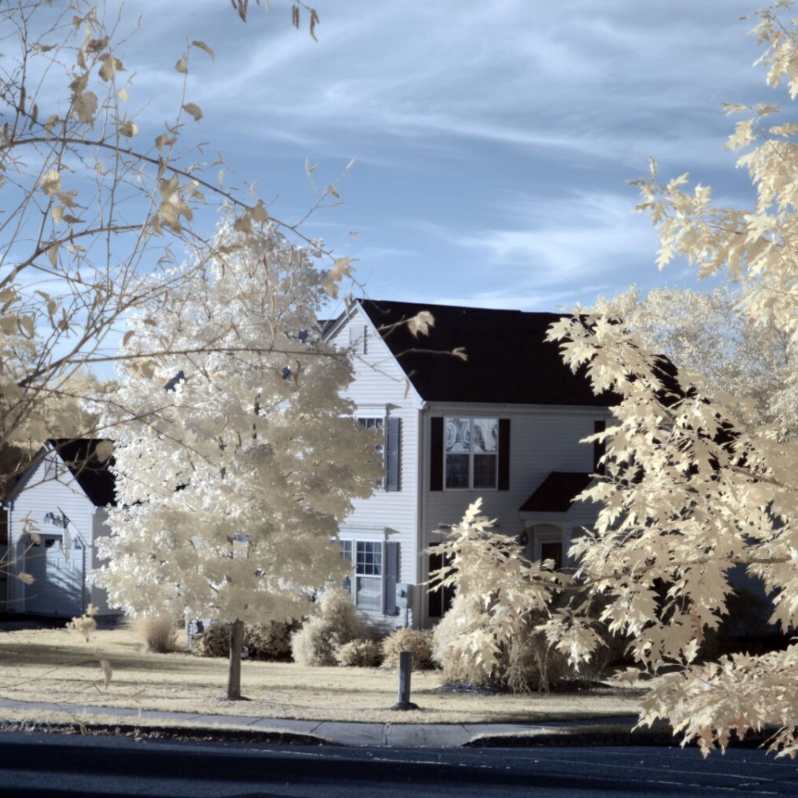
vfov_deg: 18.7
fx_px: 2426
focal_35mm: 93
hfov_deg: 18.7
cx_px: 409
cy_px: 399
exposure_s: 1/125
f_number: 5.3
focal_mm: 48
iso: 100
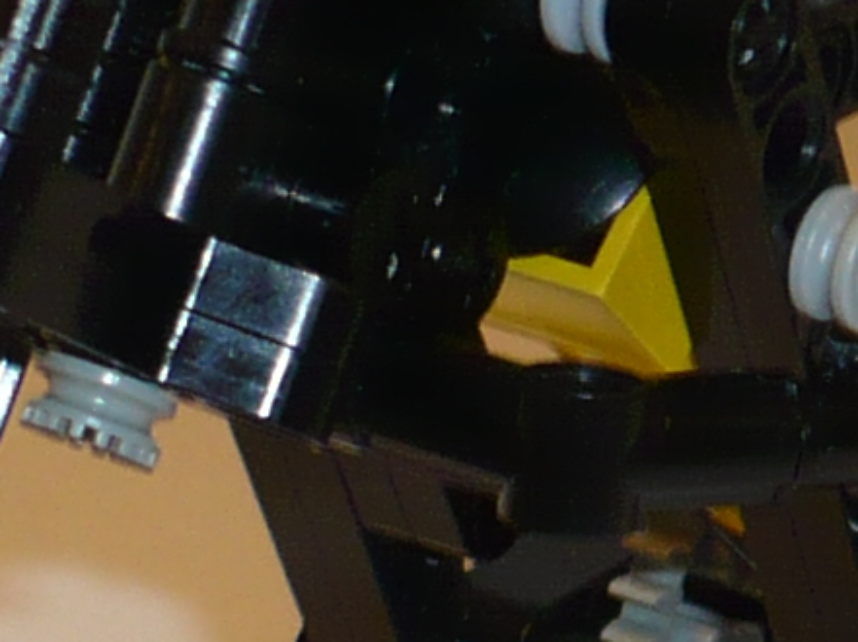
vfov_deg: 6.0
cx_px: 646
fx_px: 6043
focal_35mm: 244
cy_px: 944
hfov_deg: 8.1
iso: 100
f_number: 2.8
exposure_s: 1/30
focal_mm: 5.8
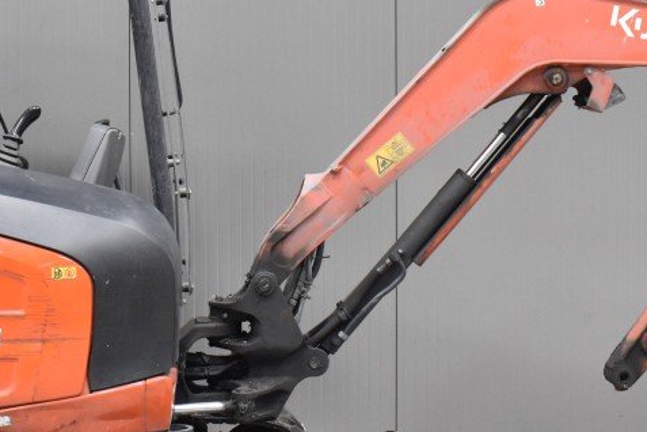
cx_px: 191
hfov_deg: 24.3
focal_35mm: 83
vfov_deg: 16.4
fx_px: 1492
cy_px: 152
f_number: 5
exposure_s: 1/30
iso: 1600
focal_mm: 22
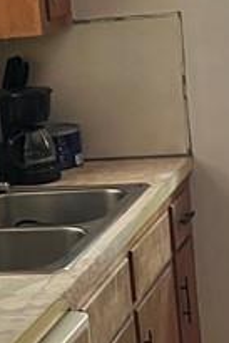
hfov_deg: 10.2
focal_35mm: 135
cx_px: 117
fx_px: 1286
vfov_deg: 15.0
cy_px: 303
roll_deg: +6.1
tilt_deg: -17.2
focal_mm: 5.1
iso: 640
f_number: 1.6
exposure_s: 1/40
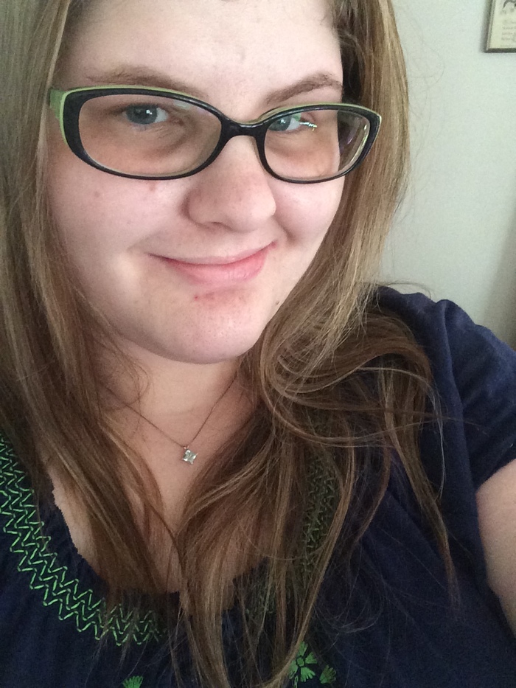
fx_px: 656
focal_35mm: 33
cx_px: 258
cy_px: 344
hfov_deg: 43.0
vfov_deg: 55.3
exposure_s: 1/17
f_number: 2.4
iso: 400
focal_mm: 2.15
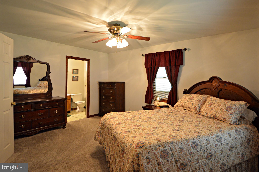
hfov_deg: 90.1
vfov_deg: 67.3
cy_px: 86
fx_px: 129
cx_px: 130
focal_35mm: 18
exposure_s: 1/20
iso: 800
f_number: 3.8
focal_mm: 12
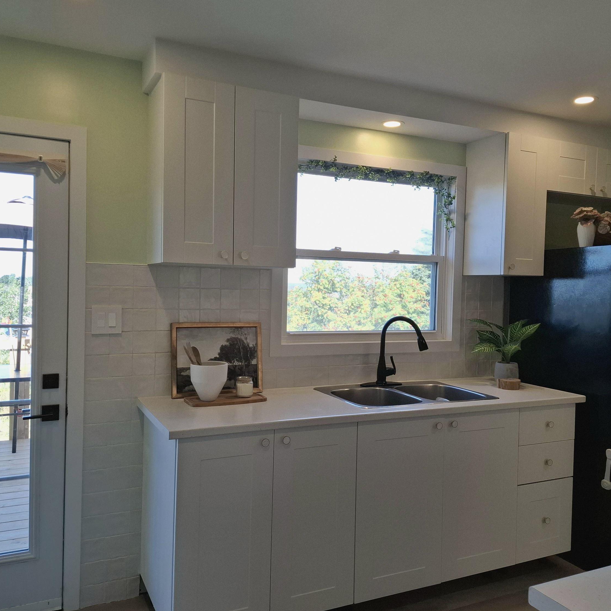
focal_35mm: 28
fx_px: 559
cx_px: 305
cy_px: 301
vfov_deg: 57.3
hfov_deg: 57.3
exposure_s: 1/250
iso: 50
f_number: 1.8
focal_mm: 5.54
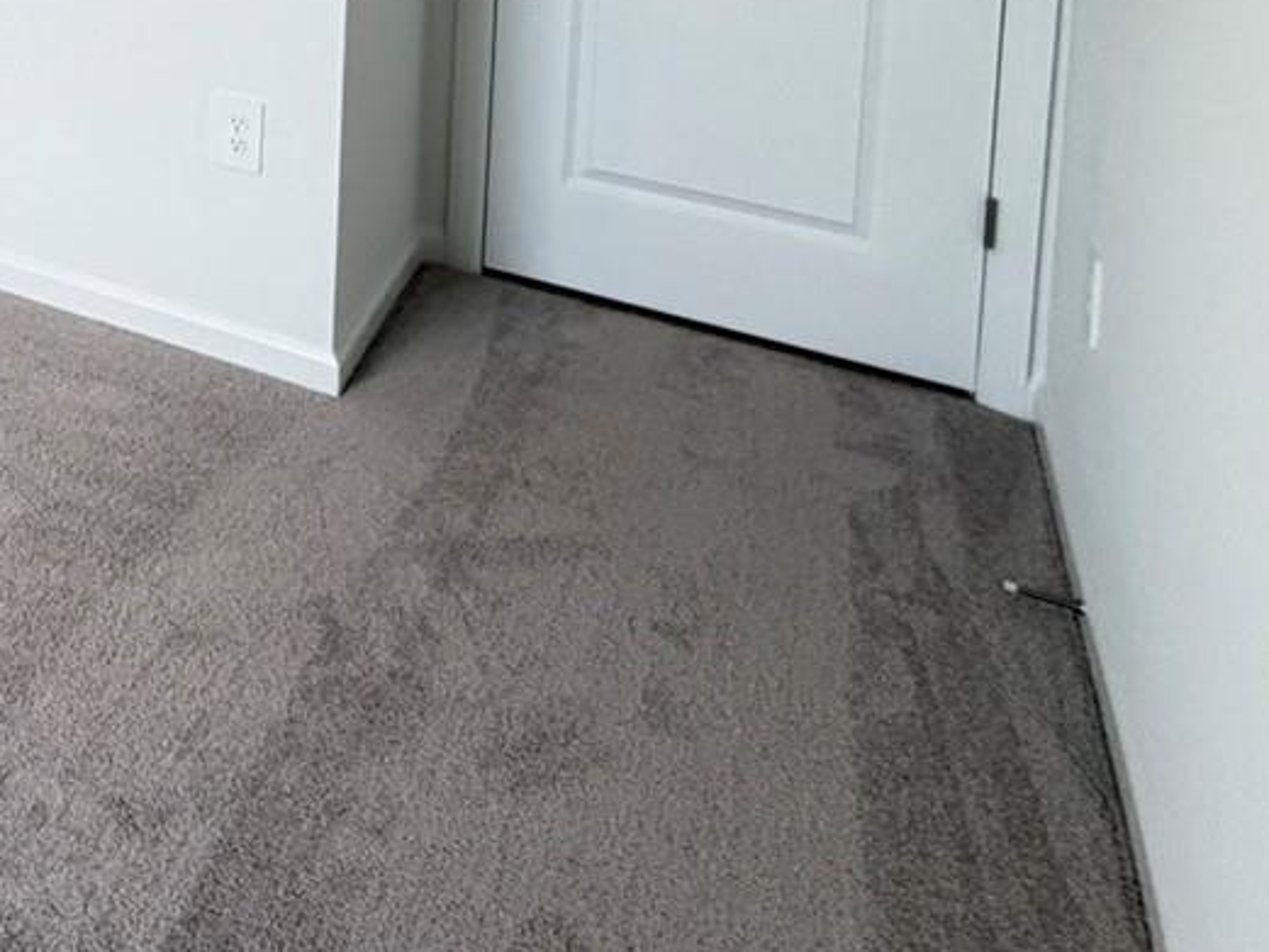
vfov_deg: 27.3
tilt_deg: -4.0
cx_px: -473
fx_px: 1577
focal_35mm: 43
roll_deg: +0.3
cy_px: -329
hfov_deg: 31.2
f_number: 2.2
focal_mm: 2.22
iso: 200
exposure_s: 1/120
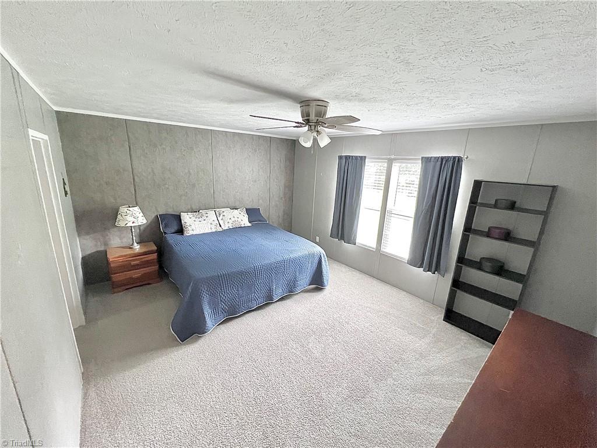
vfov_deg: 89.9
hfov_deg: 106.2
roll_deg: -2.2
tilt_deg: -15.8
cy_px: 224
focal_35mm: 13
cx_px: 298
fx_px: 224
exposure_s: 1/60
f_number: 1.8
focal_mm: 1.57
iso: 640
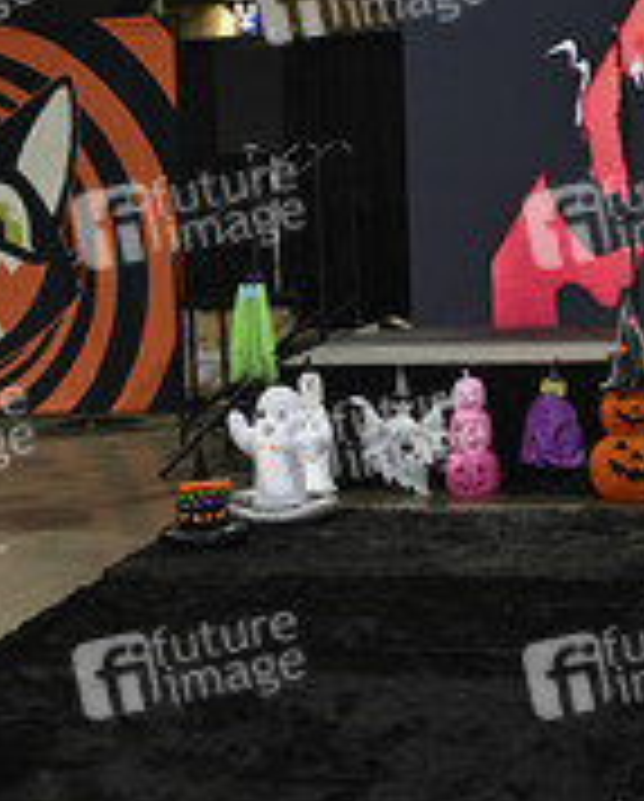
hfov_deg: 18.5
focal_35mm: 83
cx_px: 250
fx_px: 1972
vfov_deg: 22.9
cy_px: 328
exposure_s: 1/250
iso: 640
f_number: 2.2
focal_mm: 35
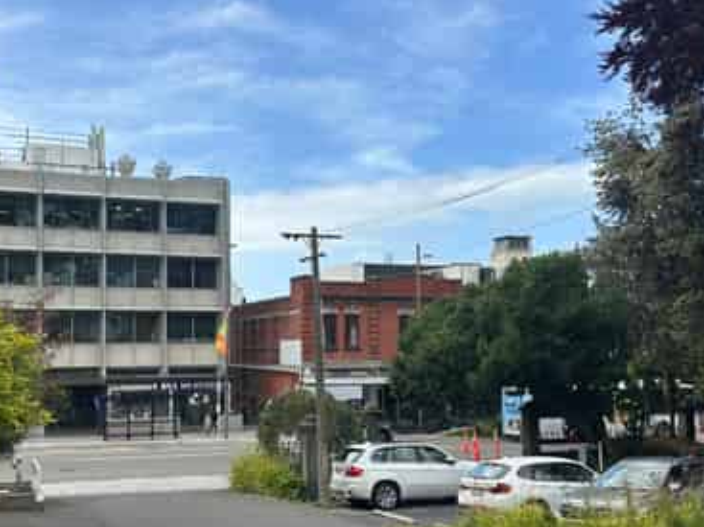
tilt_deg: +2.0
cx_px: 307
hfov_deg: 43.8
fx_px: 874
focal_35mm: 43
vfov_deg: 33.5
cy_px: 315
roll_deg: +0.5
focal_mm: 6.86
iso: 80
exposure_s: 1/3472
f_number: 1.78
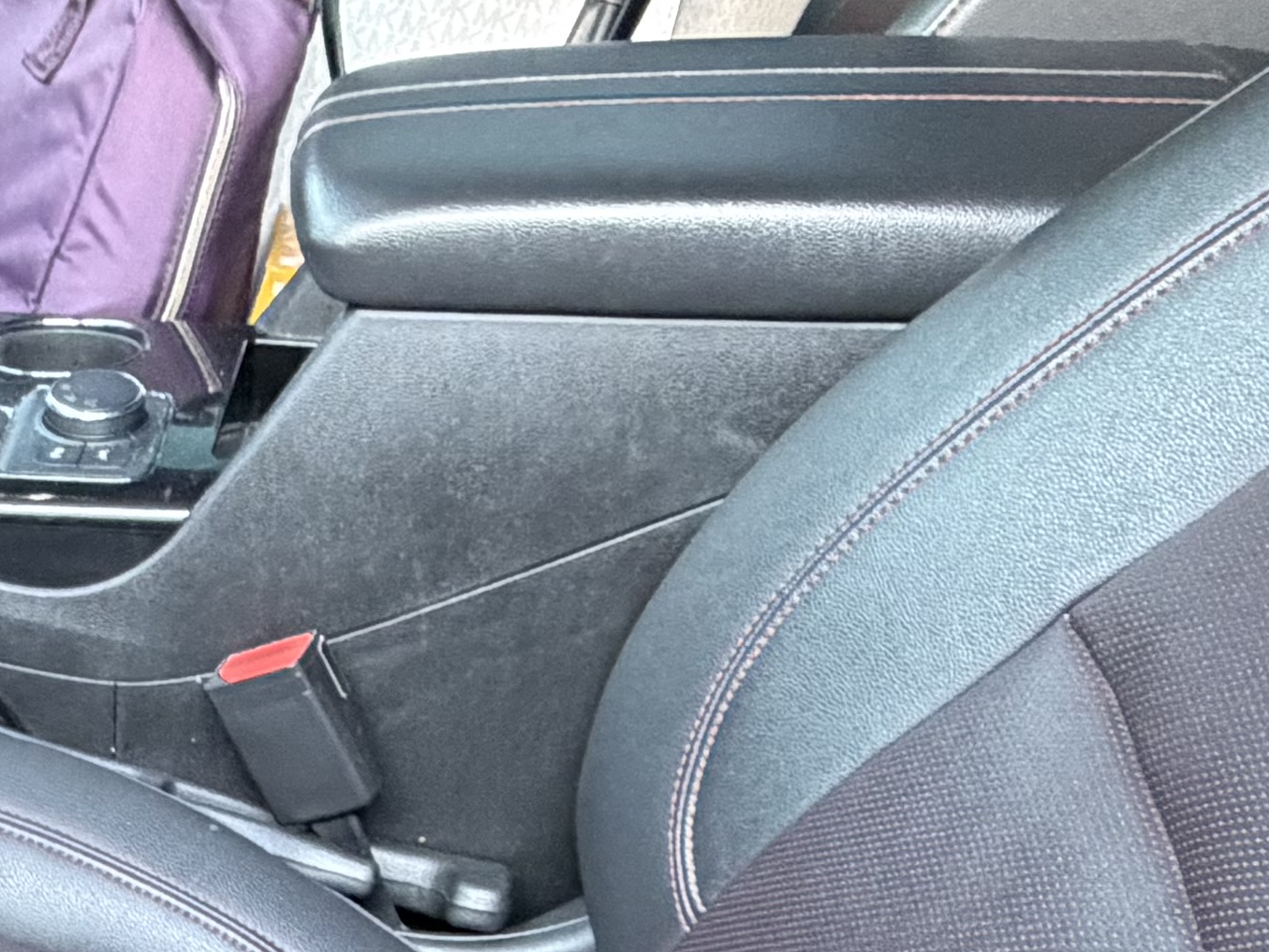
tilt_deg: -39.2
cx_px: -231
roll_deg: +4.5
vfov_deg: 23.2
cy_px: 1072
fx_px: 2163
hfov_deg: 28.6
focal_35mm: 59
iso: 500
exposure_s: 1/60
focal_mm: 2.22
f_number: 2.2
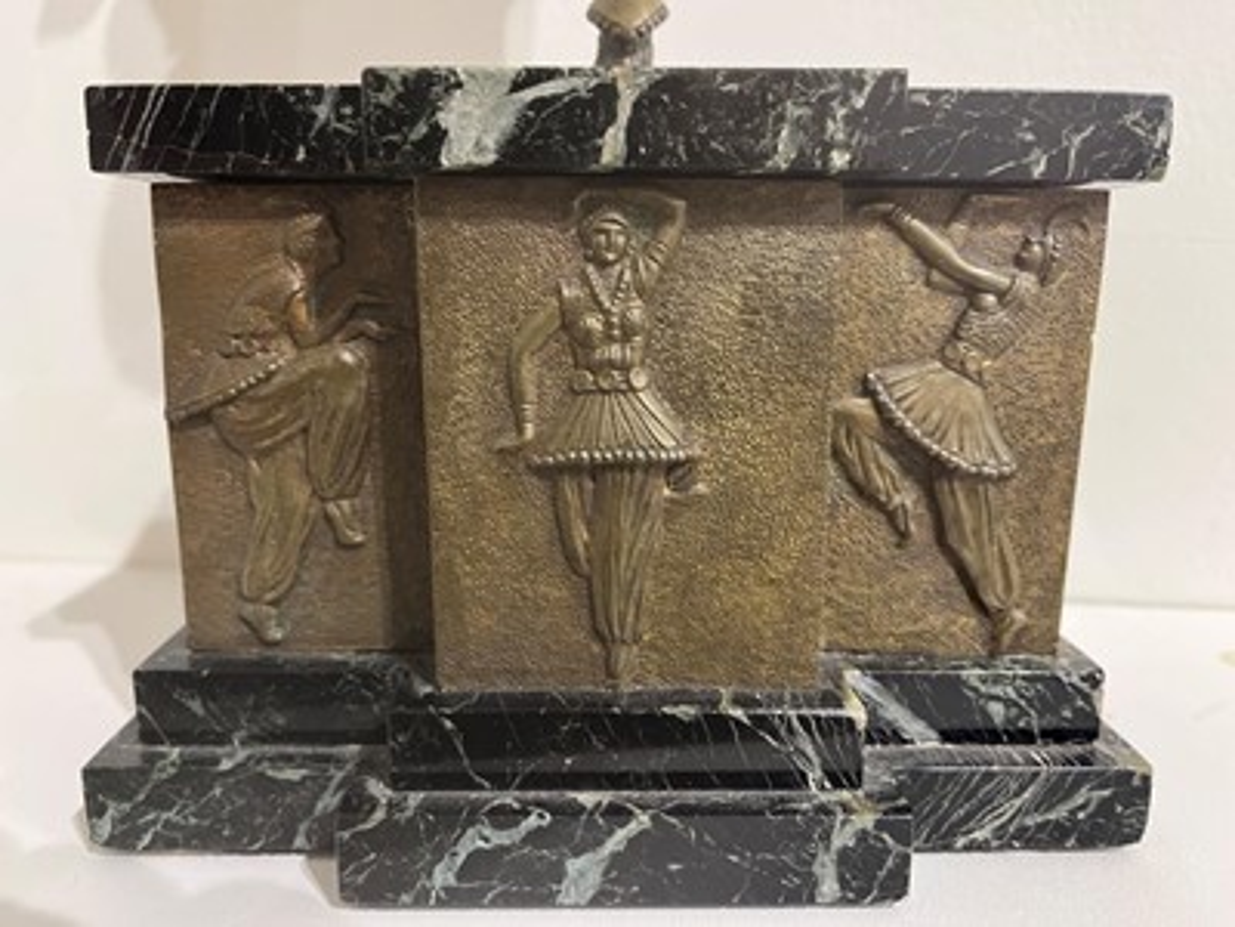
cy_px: 464
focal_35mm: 26
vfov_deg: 53.1
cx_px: 618
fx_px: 928
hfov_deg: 67.3
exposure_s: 1/50
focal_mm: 5.1
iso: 400
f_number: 1.6
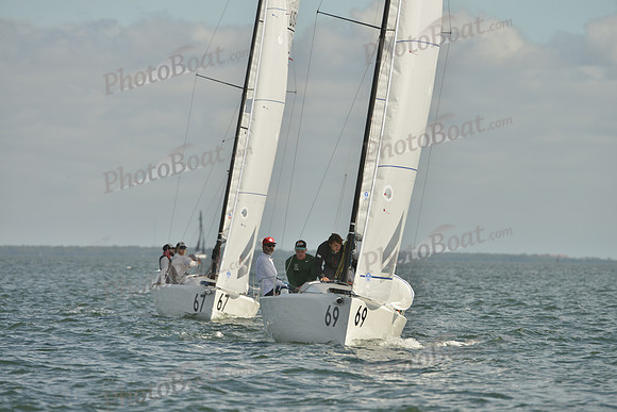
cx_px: 308
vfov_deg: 3.4
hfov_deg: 5.2
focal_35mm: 400
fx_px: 6857
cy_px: 206
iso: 280
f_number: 9
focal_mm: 400
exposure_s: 1/1000
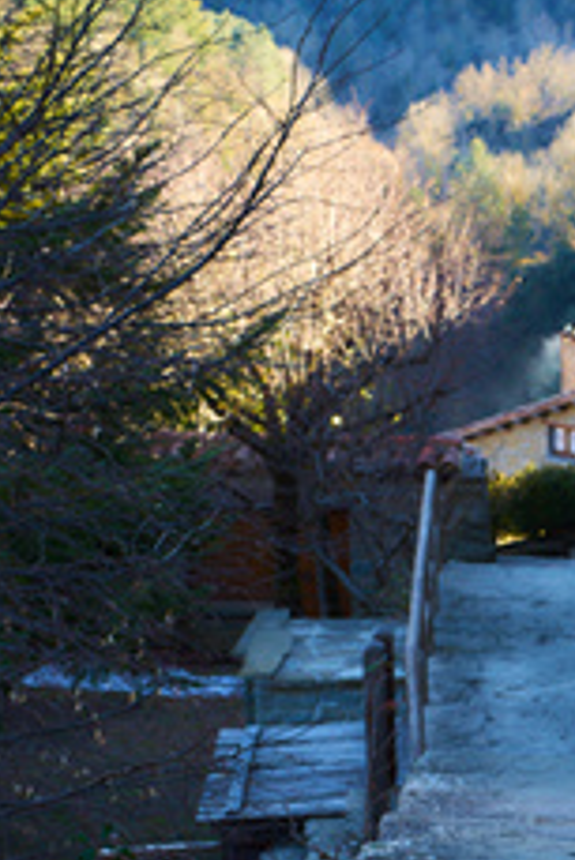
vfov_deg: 13.2
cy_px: 883
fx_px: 3660
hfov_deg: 8.8
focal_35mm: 153
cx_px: 772
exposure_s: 1/30
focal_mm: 50
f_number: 8
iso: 200
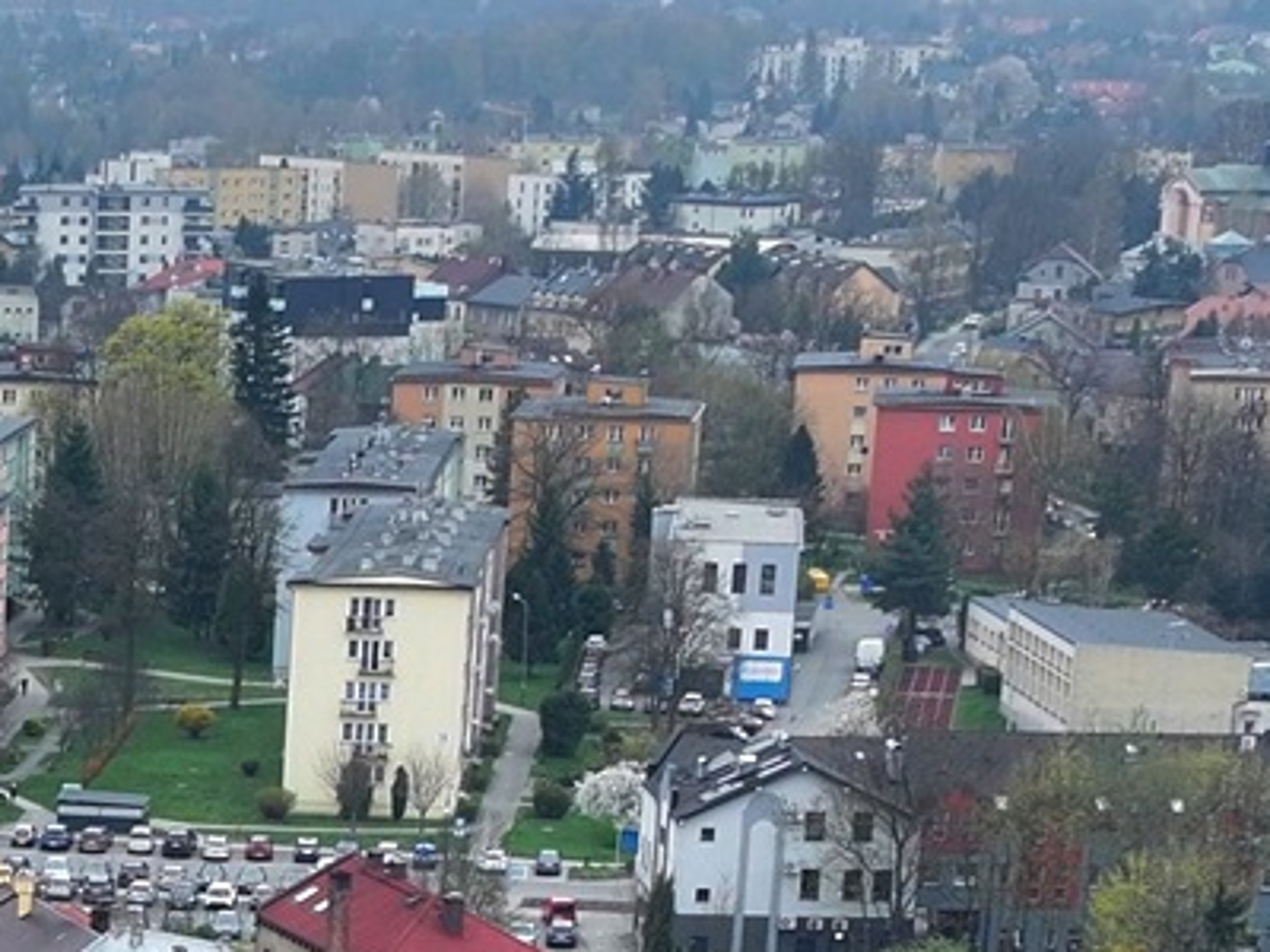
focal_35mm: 120
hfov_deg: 15.2
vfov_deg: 11.7
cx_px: -606
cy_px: 1514
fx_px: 4403
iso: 100
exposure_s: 1/500
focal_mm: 12.29
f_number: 2.8
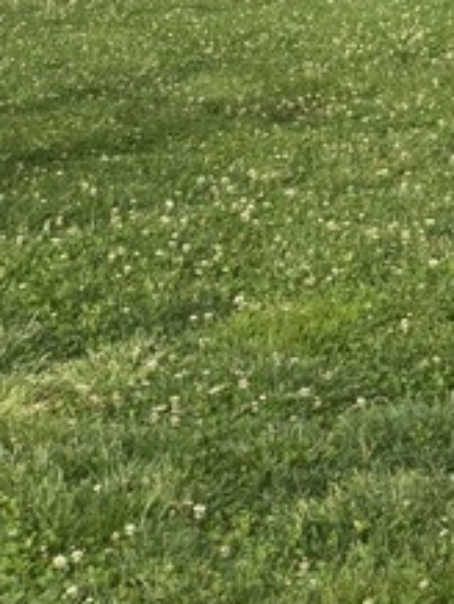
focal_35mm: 122
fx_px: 2129
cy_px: -75
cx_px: 817
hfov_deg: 11.3
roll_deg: -0.4
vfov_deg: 15.7
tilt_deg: -5.3
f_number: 1.6
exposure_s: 1/2513
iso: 50
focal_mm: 5.96
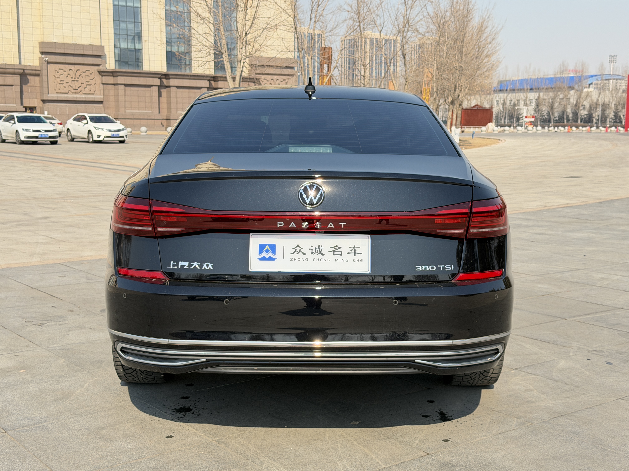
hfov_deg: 39.7
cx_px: 314
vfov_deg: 30.3
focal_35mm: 48
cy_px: 236
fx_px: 872
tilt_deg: -8.7
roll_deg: -0.2
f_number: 1.78
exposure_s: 1/3534
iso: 80
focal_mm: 6.76
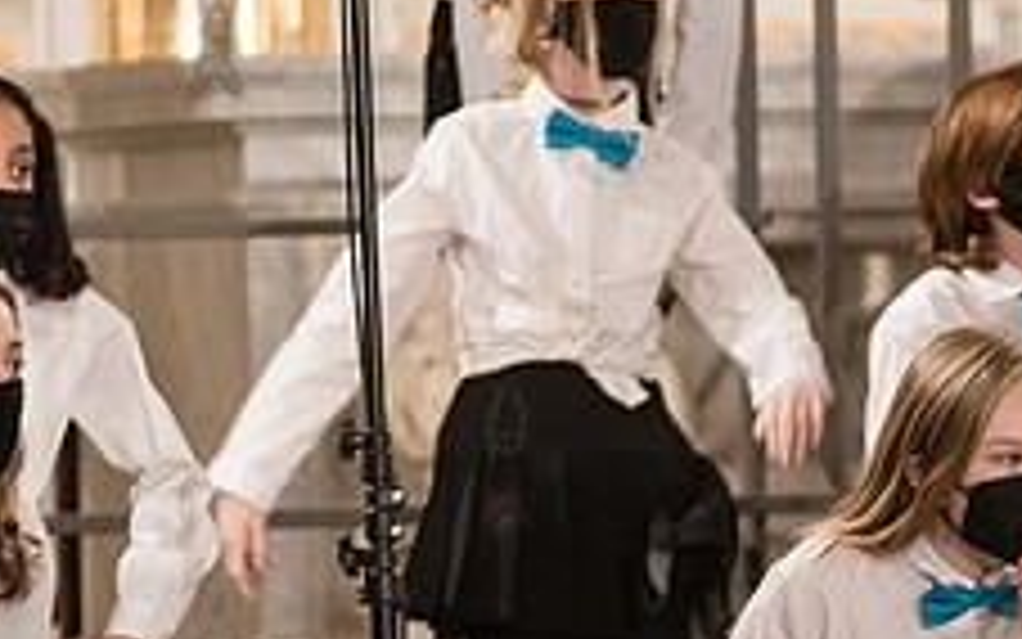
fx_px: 13401
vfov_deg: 2.7
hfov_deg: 4.4
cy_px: 673
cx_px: 1085
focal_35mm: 481
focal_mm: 185
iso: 4000
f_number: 5
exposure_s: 1/125
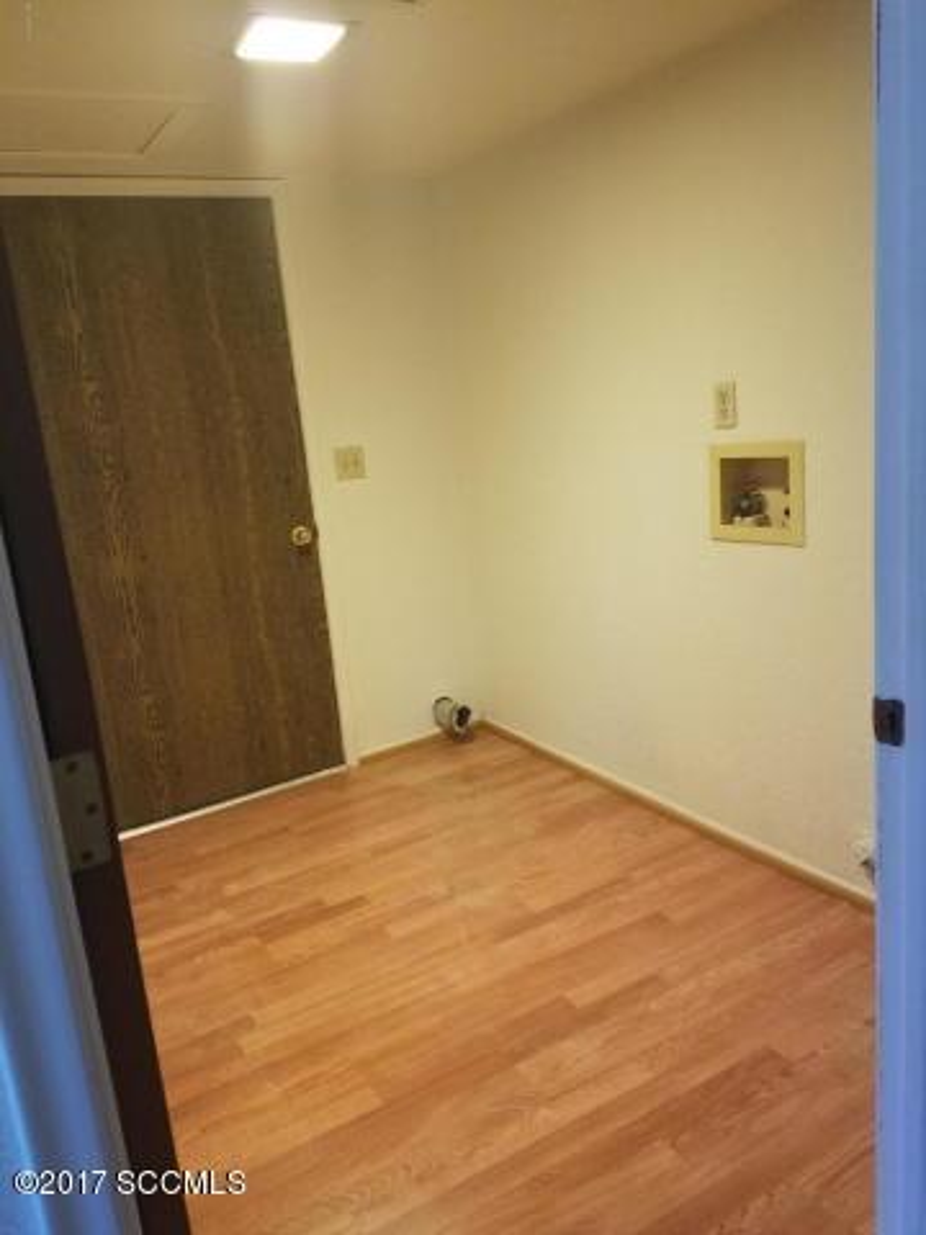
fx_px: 927
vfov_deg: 67.3
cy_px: 618
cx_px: 463
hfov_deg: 53.1
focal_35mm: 26
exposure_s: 1/12
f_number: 1.7
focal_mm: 4.2
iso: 250
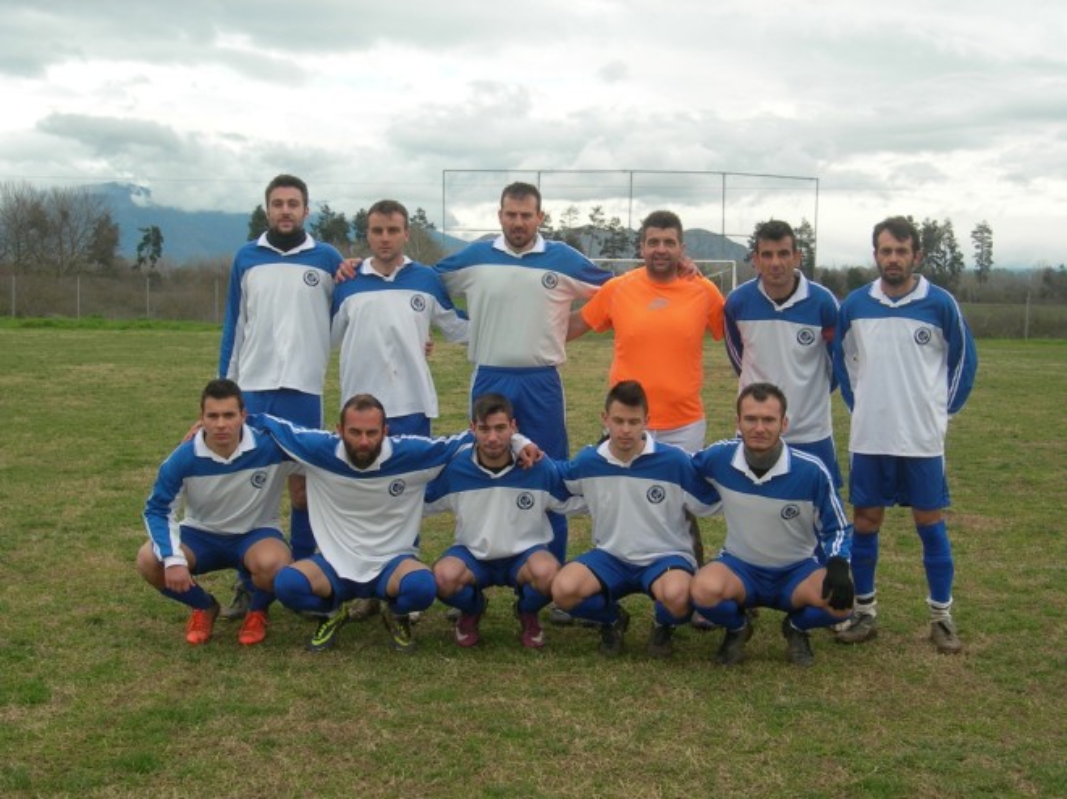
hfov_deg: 37.5
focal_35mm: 51
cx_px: 534
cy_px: 400
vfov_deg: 28.5
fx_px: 1571
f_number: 5.4
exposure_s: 1/123
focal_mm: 10.6
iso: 50
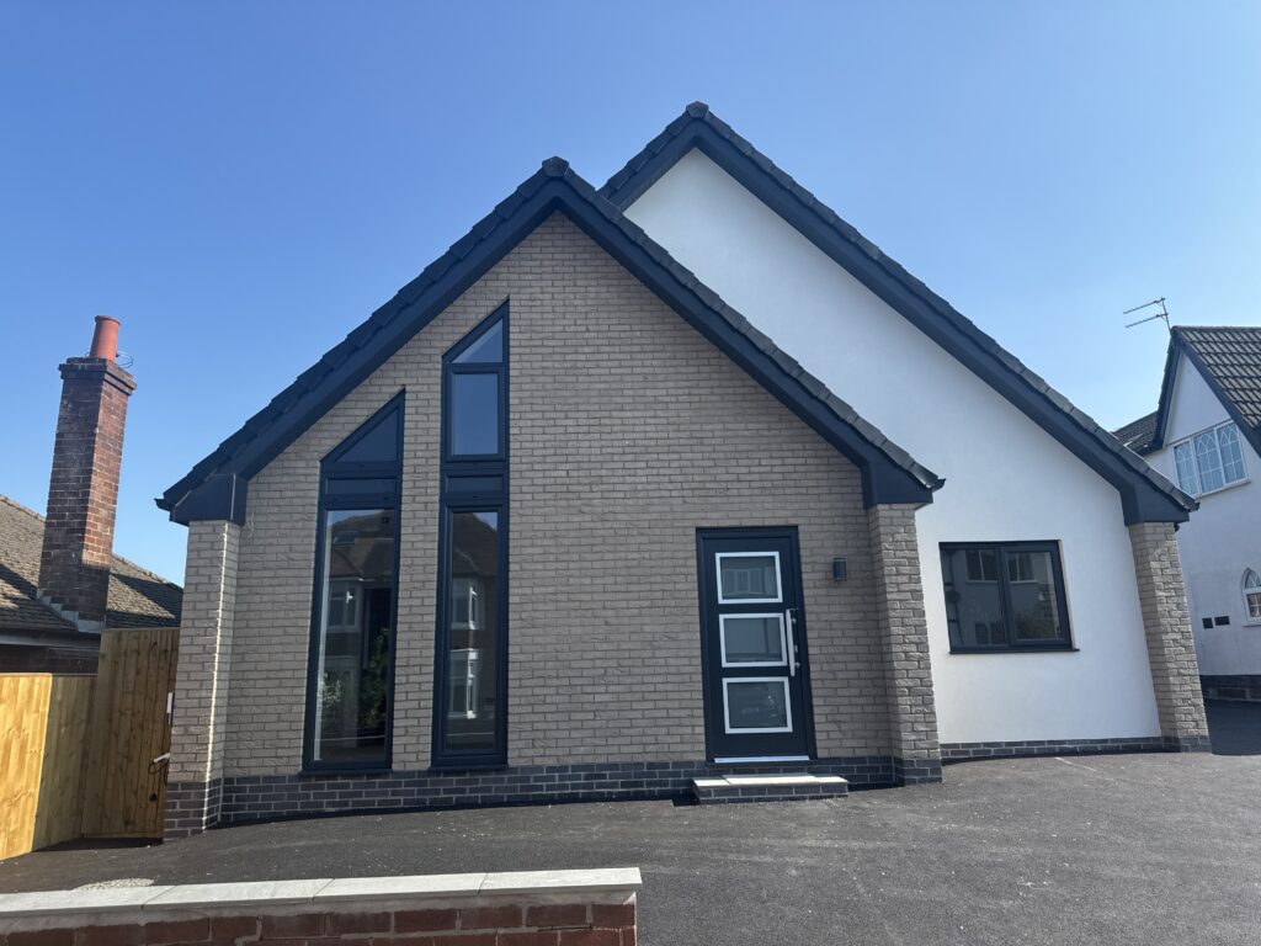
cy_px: 473
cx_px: 630
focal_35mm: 24
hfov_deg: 71.6
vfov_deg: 56.8
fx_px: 874
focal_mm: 6.76
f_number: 1.78
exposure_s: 1/2833
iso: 80
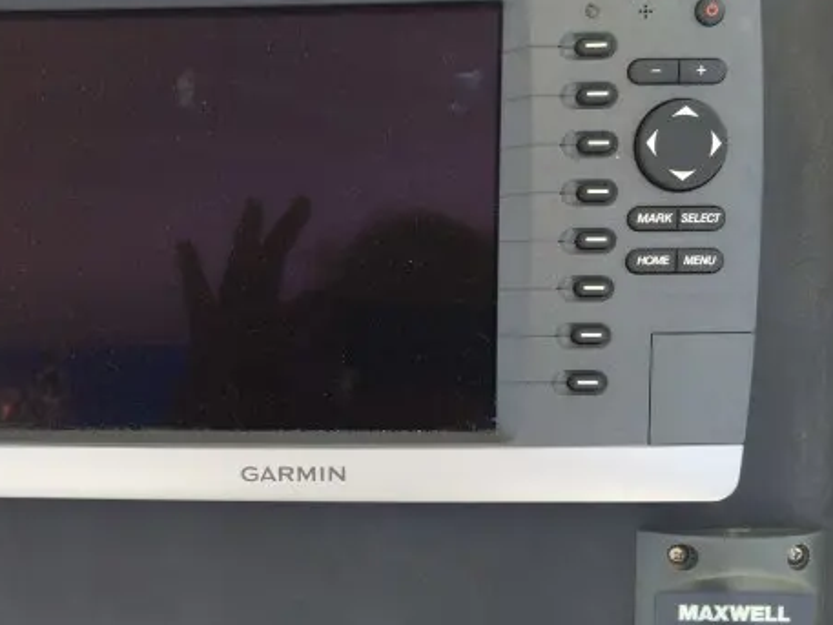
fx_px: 1011
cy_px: 392
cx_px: 295
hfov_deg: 44.3
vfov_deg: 34.2
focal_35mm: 42
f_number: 2.2
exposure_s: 1/360
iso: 32
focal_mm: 4.12
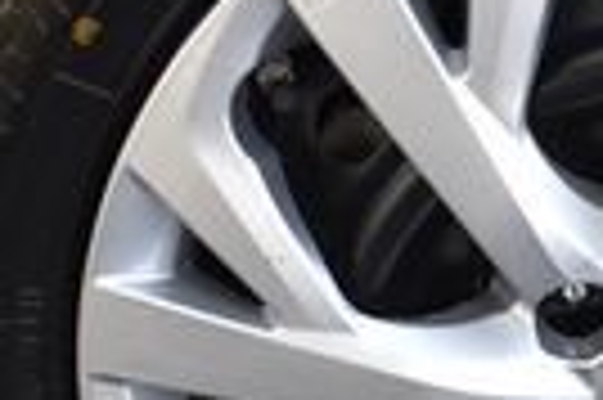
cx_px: 720
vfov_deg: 10.6
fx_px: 2158
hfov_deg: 15.3
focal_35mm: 129
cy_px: 254
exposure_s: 1/250
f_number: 3.5
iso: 450
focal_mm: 18
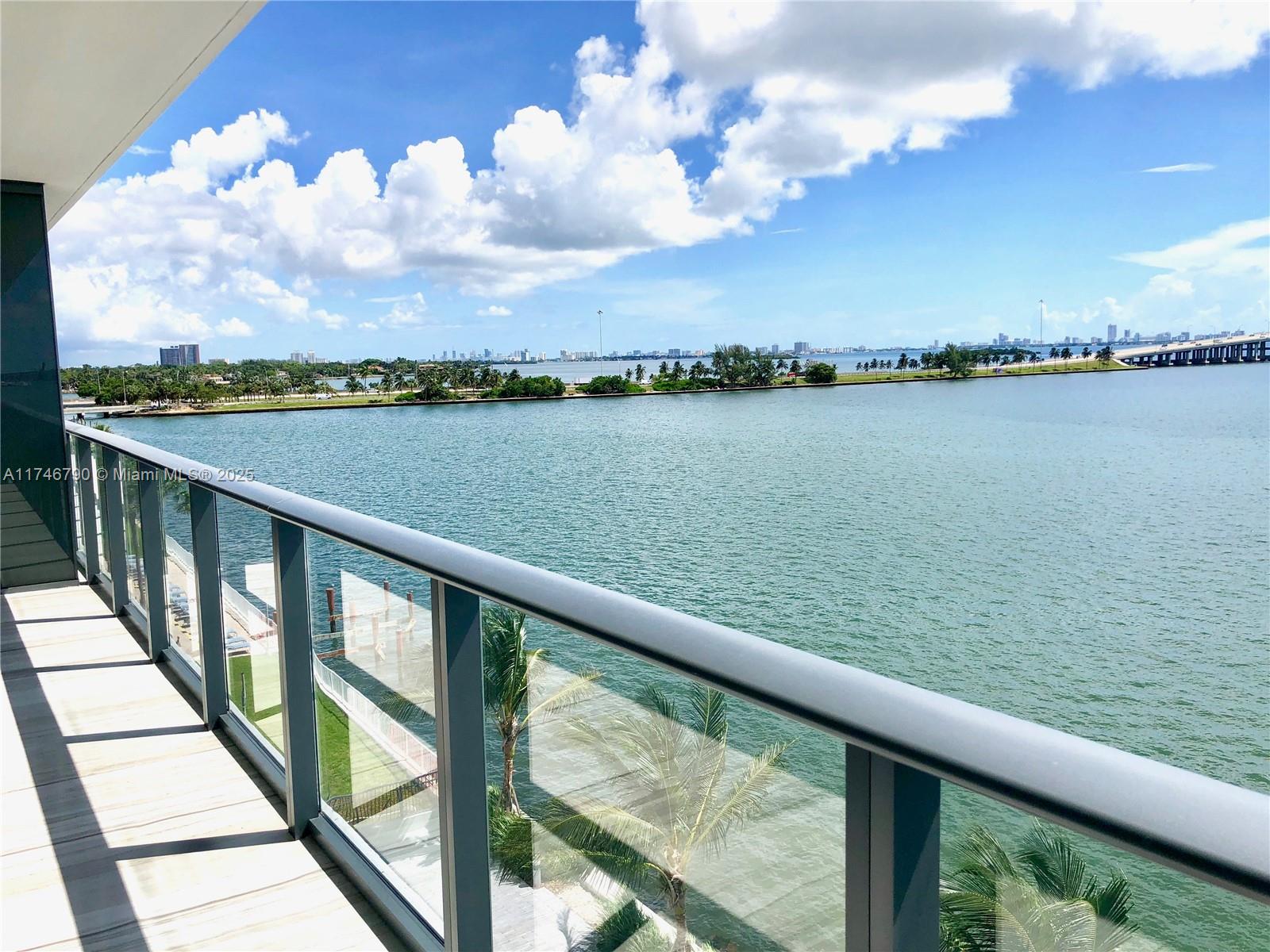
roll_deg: +2.0
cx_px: 635
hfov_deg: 63.4
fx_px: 1027
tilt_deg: -5.7
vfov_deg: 49.7
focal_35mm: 28
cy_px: 476
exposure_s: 1/3247
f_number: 1.8
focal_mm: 4
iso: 20
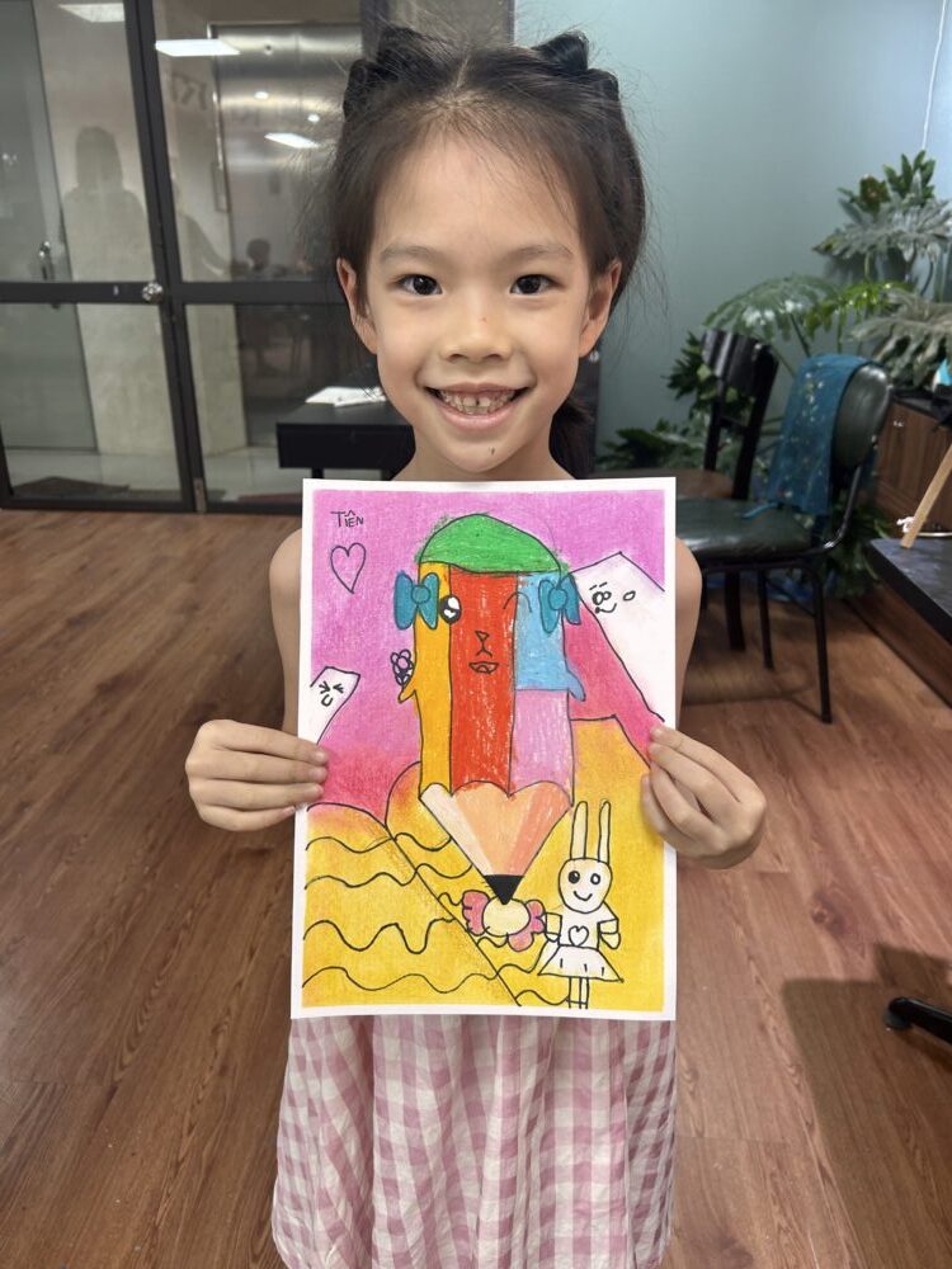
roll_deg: -1.2
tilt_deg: -21.8
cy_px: 634
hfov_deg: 53.1
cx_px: 476
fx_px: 953
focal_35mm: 26
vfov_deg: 67.3
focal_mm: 5.7
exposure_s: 1/100
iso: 80
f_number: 1.5
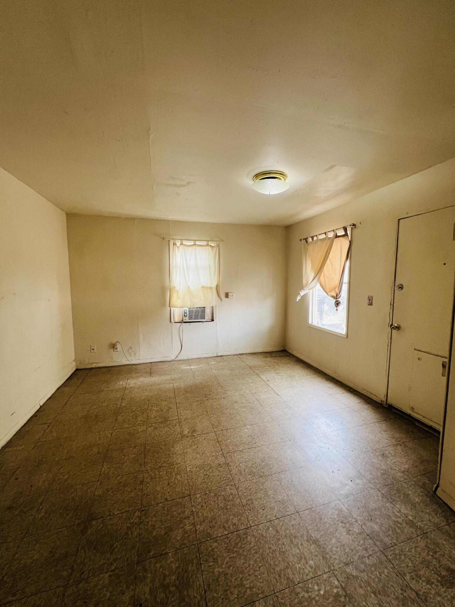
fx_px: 228
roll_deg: -0.4
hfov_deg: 89.9
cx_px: 228
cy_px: 304
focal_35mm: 13
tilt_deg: -4.3
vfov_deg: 106.2
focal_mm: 1.57
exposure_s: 1/120
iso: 125
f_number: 1.8
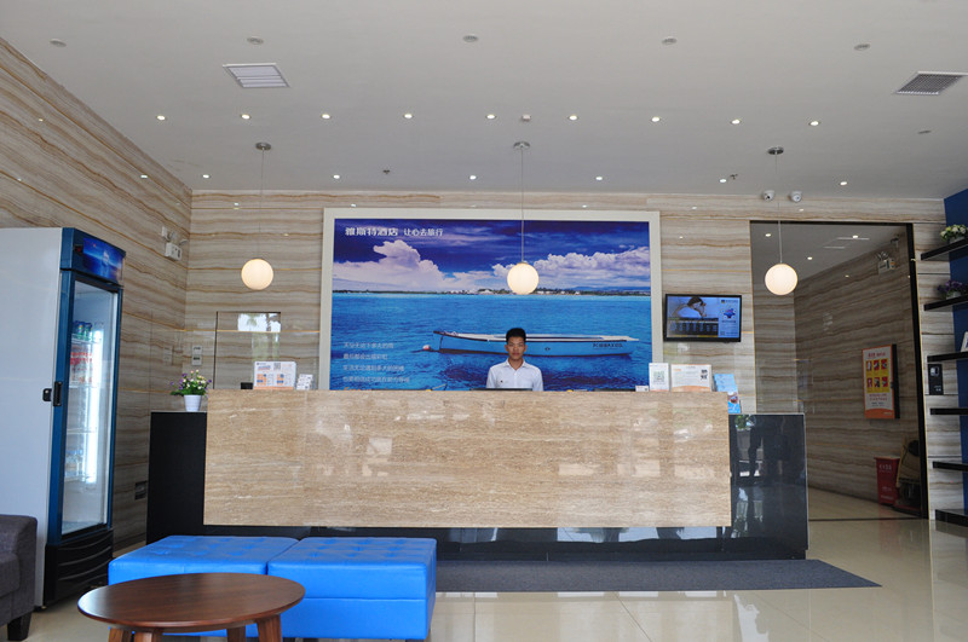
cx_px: 484
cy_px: 321
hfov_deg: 67.5
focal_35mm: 27
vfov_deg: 47.8
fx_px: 725
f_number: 8
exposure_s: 1/60
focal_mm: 18
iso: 640
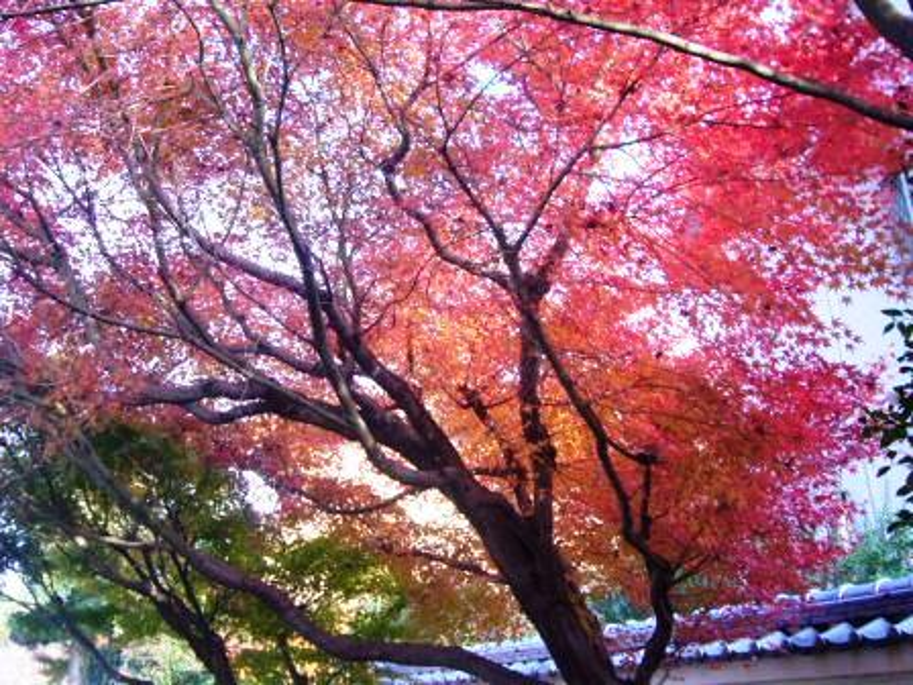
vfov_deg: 35.1
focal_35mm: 41
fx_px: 1081
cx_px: 456
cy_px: 342
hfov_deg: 45.8
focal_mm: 4.9
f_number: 2.9
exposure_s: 1/50
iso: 80
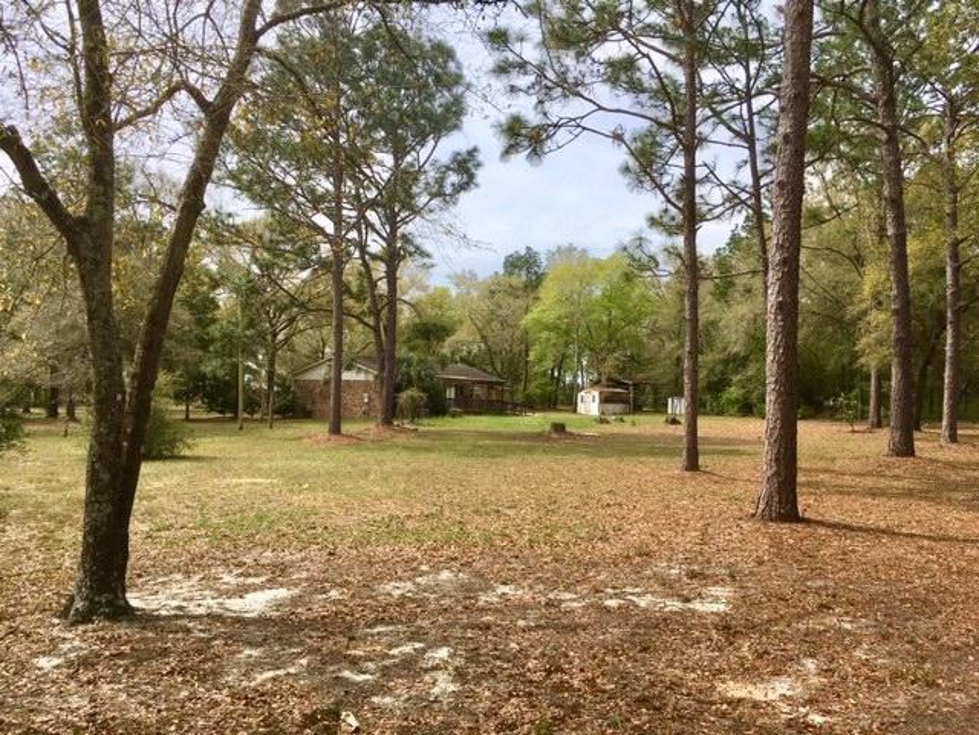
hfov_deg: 61.7
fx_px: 820
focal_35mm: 29
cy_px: 368
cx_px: 490
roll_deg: -1.3
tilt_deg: +0.1
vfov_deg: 48.2
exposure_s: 1/1603
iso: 25
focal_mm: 4.15
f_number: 2.2
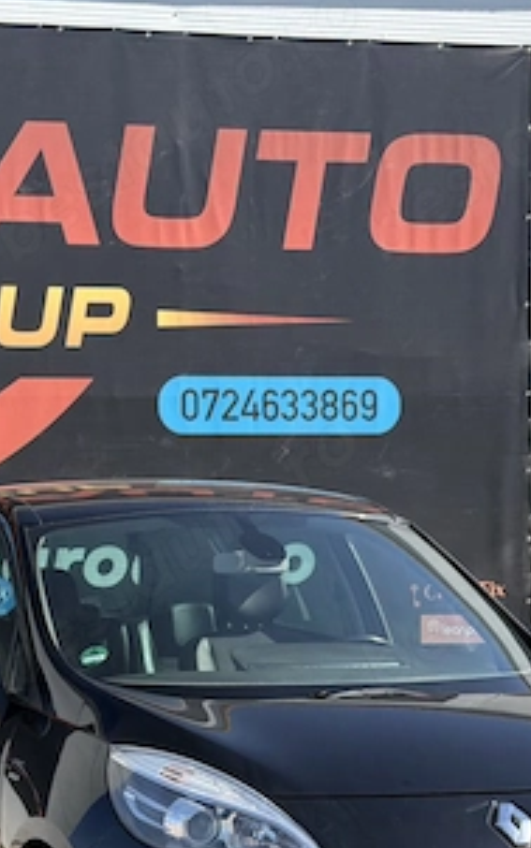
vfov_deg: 20.5
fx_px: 2336
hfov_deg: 12.8
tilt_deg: -0.2
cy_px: 590
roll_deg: +0.7
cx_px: 22
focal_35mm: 101
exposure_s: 1/2865
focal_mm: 6.76
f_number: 1.78
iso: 64
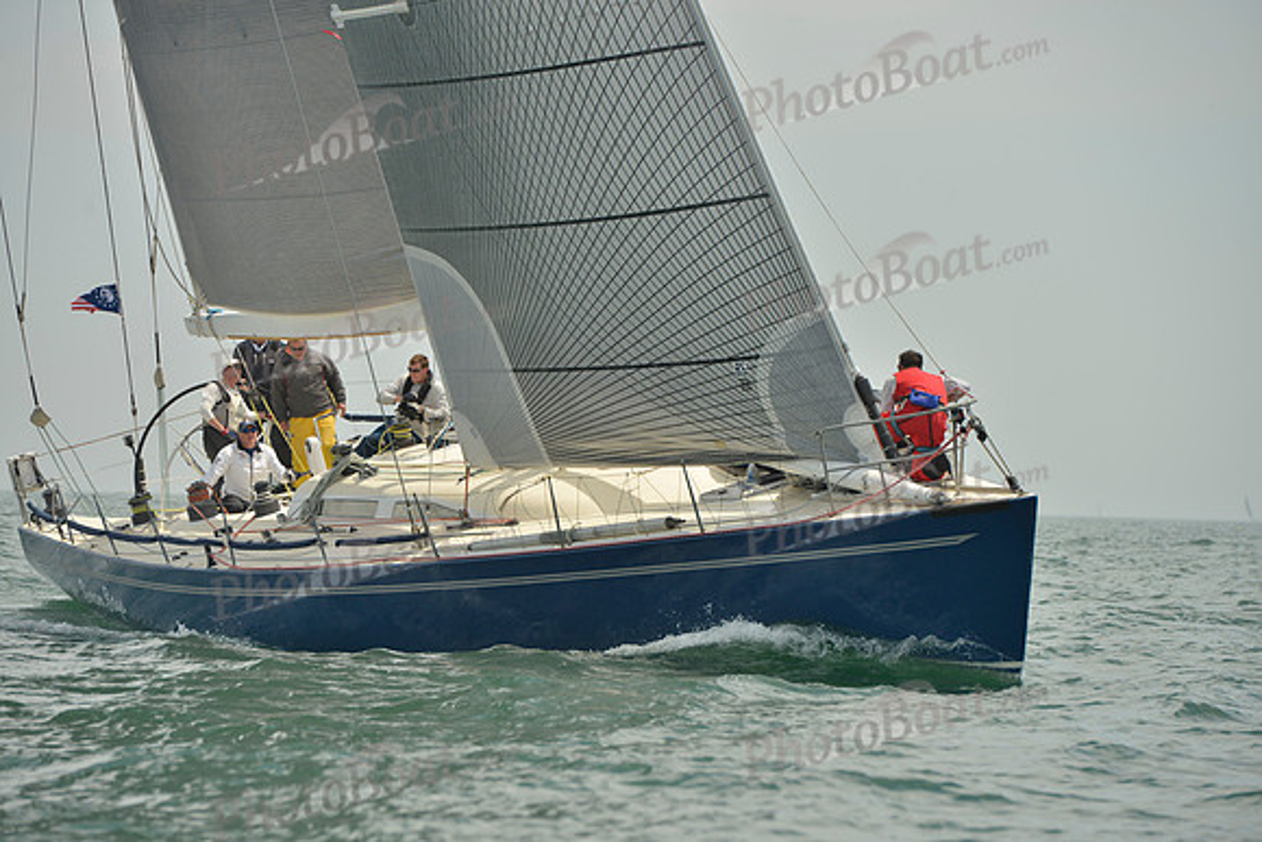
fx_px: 7012
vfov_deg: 6.9
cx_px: 631
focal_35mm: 200
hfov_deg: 10.3
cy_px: 421
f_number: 8
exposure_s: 1/1250
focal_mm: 200
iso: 280
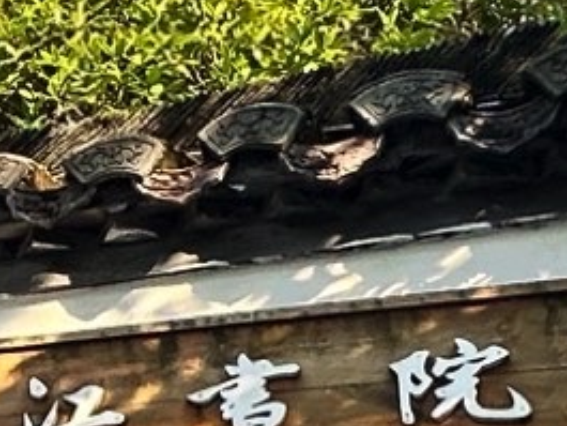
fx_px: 1770
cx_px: -606
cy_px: 447
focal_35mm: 108
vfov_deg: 13.5
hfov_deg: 14.6
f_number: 2.2
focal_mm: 2.22
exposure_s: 1/400
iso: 40
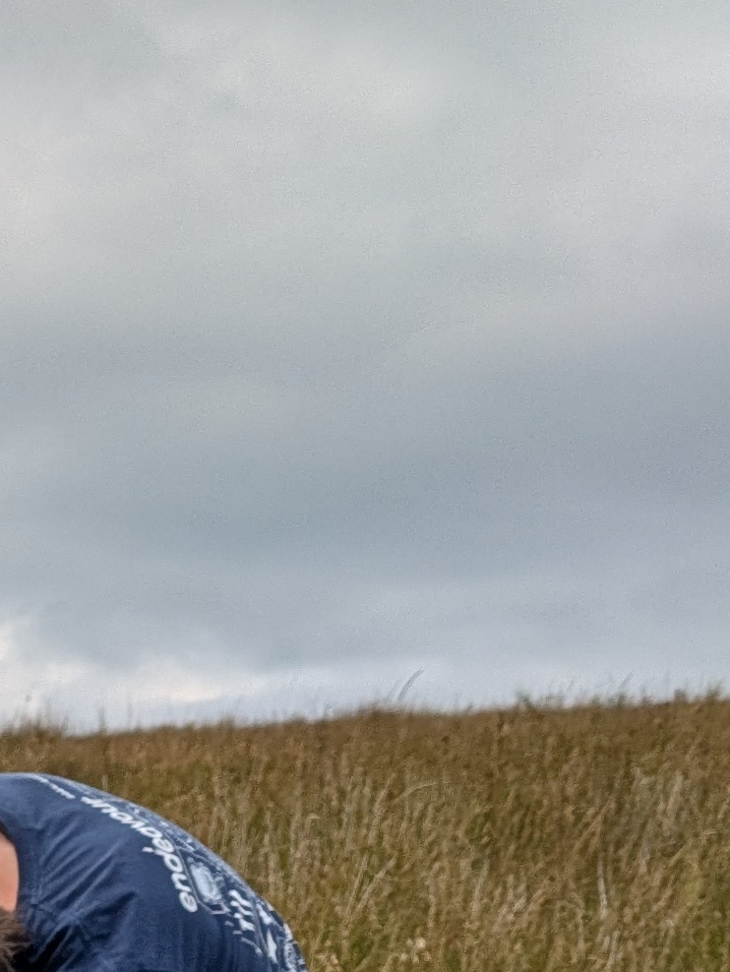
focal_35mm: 117
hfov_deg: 11.4
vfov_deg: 15.2
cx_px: -738
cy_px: 1591
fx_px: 3287
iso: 35
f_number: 1.89
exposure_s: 1/1093
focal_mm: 5.43
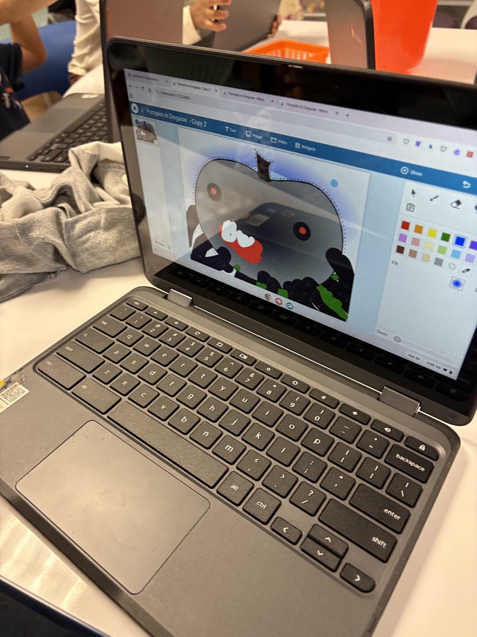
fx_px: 478
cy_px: 318
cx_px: 238
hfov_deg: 53.1
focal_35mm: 26
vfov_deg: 67.3
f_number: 1.6
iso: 250
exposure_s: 1/60
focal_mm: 5.96
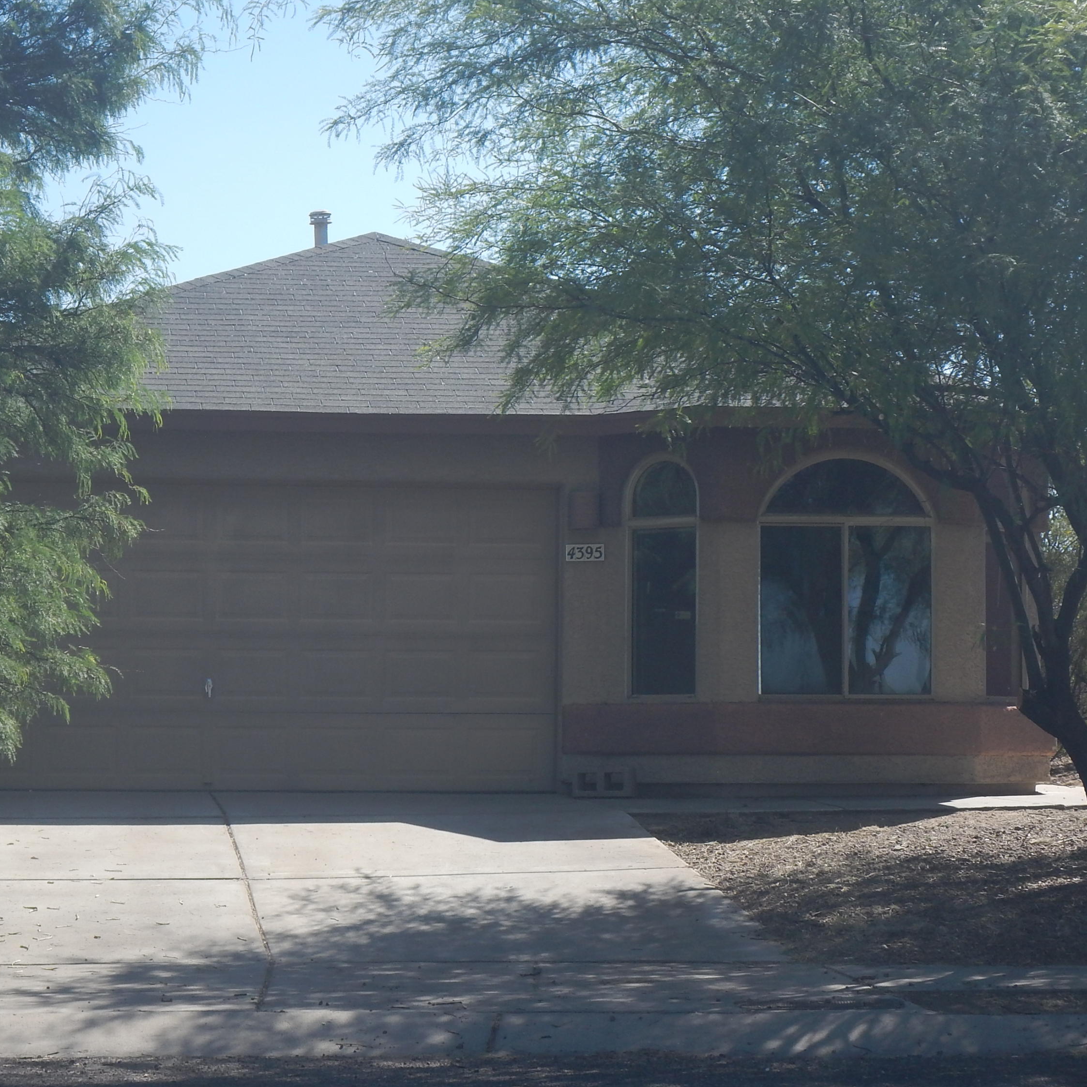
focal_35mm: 98
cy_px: 544
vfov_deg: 17.7
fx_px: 3482
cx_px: 397
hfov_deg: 17.7
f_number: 4.4
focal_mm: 15
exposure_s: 1/640
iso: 125
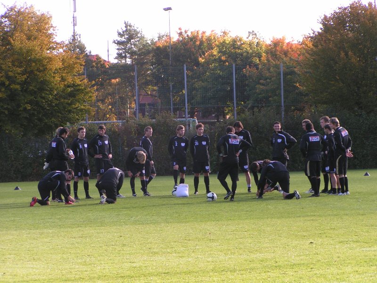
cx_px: 188
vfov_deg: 9.9
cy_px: 142
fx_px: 1634
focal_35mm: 150
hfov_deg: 13.2
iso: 50
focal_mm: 22.9
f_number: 4.5
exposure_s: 1/200
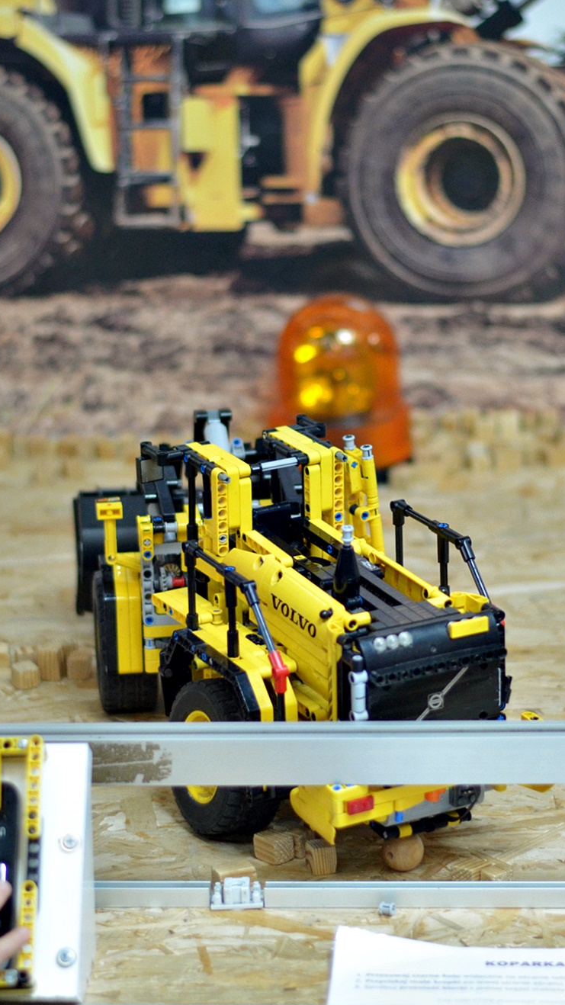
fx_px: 3171
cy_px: 504
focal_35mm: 119
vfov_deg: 18.0
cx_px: 305
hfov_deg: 10.2
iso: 1250
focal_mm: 50
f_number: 1.8
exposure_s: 1/500
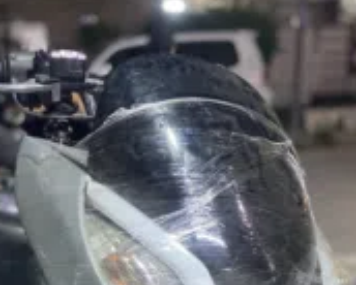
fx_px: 622
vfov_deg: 22.5
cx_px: 130
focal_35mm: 59
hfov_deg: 31.8
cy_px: 392
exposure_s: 1/34
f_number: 1.8
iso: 400
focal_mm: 4.25
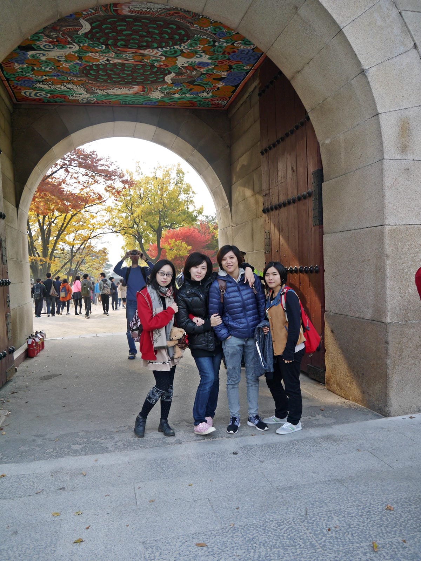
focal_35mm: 28
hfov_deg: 49.7
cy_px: 280
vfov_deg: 63.4
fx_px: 454
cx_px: 210
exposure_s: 1/160
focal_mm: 14
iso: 160
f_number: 4.5
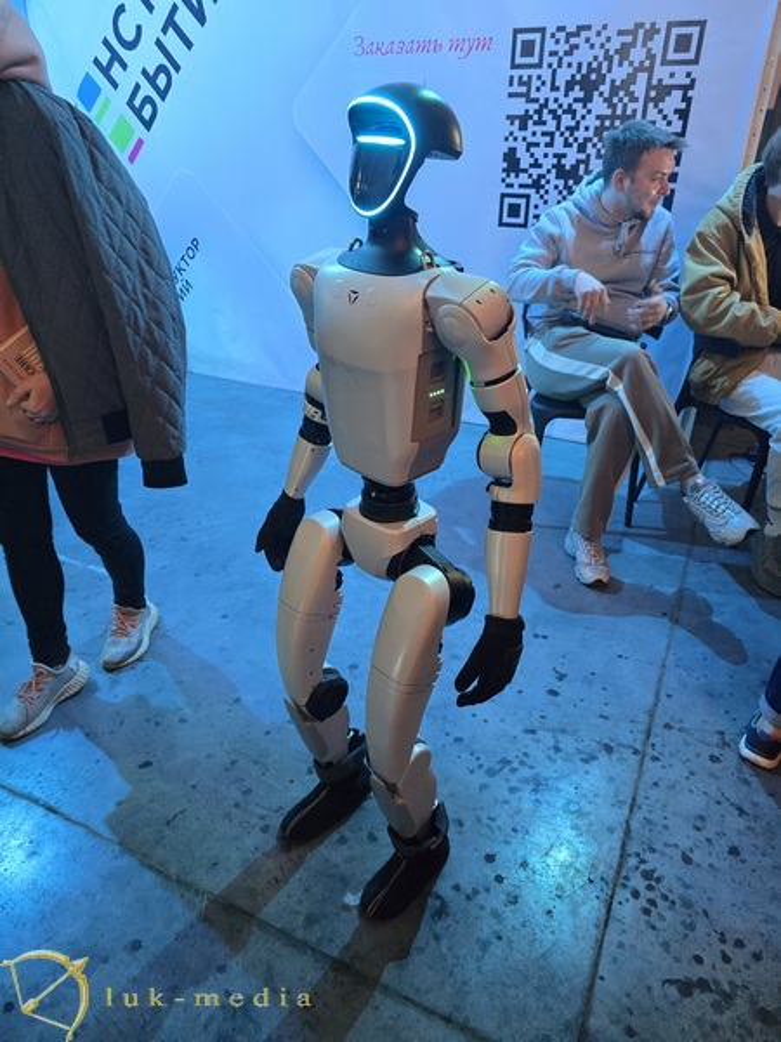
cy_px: 521
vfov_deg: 73.9
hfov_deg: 58.9
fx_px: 692
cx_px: 390
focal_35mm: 23
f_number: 1.7
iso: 2000
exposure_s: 1/100
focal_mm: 6.3
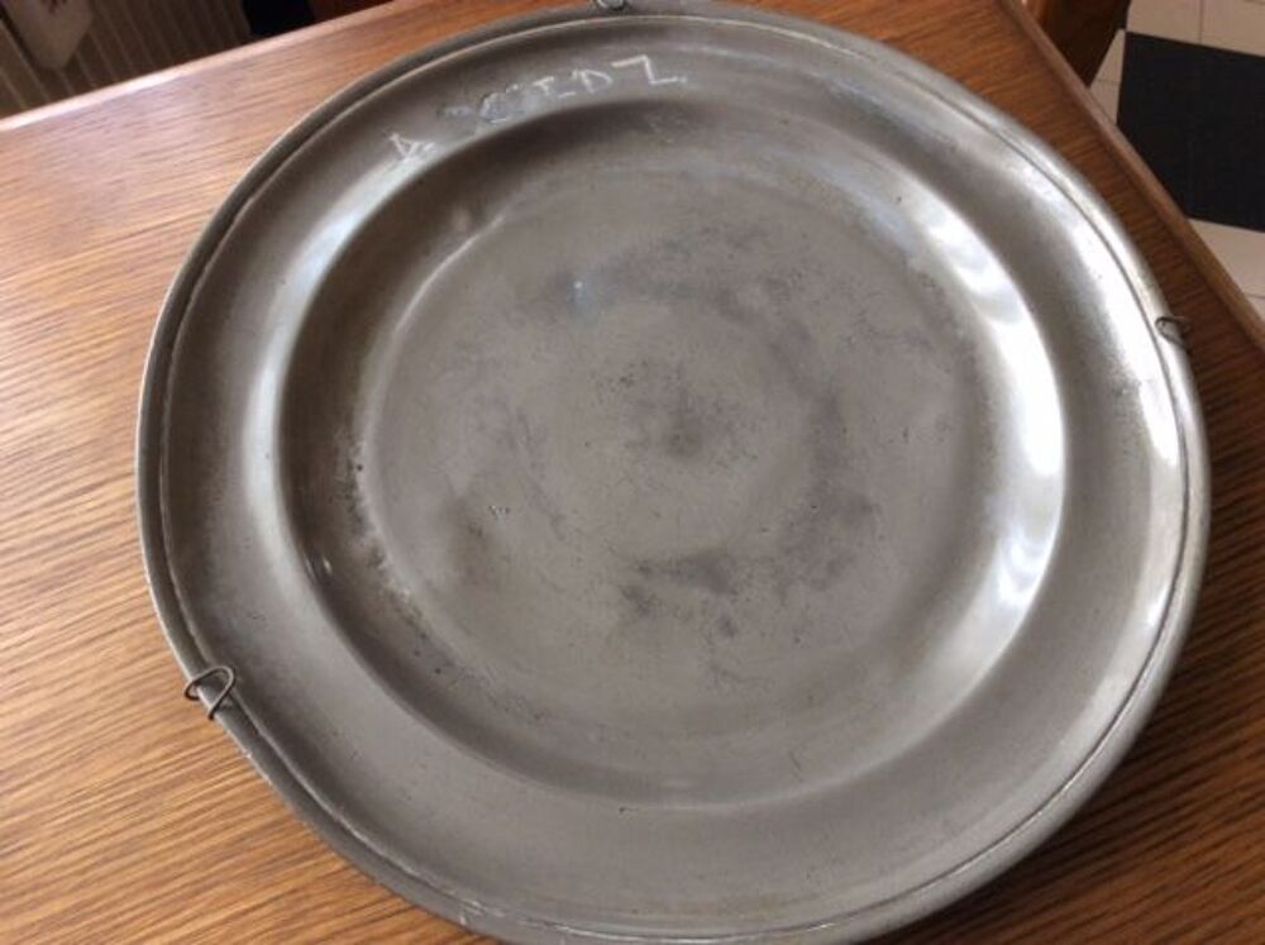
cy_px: 472
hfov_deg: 56.9
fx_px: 1168
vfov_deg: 44.1
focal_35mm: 32
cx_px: 632
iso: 50
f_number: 2.4
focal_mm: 3.3
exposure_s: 1/25
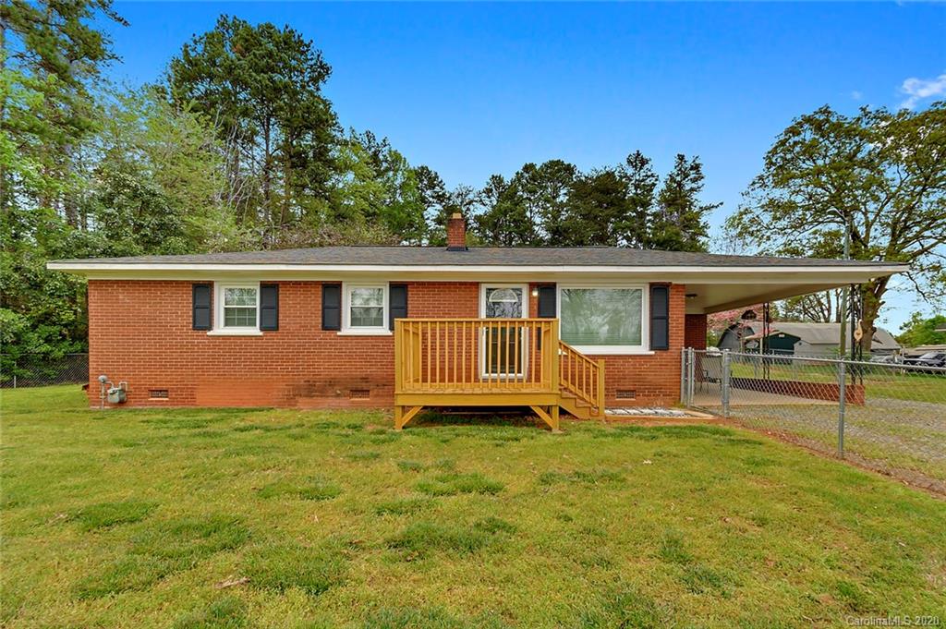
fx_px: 394
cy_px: 314
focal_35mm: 15
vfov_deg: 77.2
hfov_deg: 100.4
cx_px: 473
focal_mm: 10
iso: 500
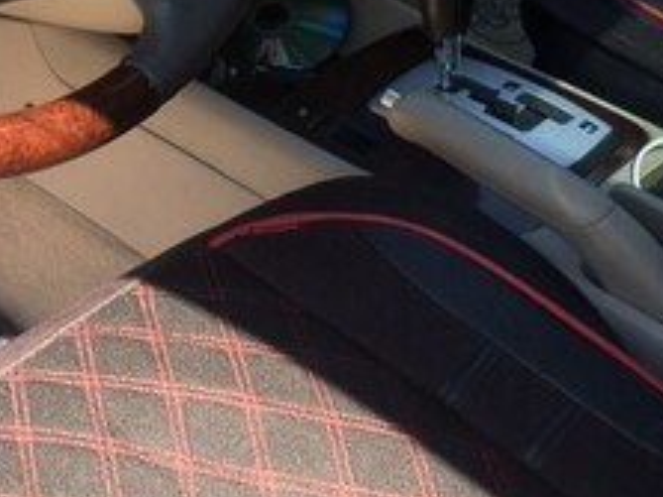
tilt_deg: -31.5
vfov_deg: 16.4
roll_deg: -1.3
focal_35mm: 86
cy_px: -121
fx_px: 1646
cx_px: 143
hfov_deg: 22.5
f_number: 2.2
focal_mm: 4.15
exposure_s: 1/410
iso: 32
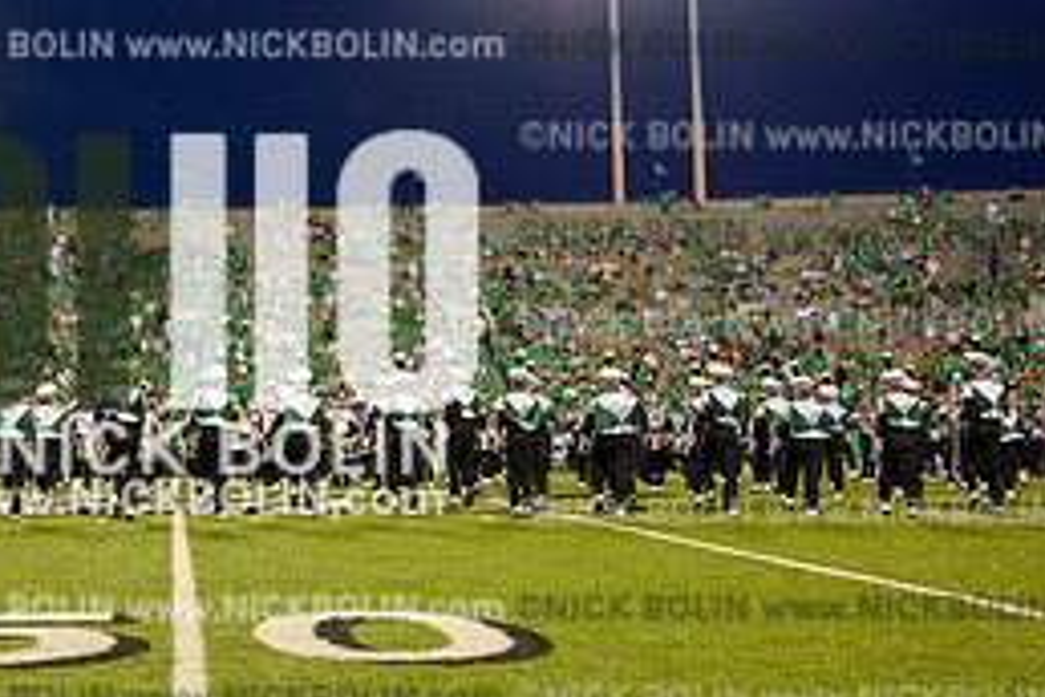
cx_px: 190
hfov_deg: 35.5
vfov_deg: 25.1
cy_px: 324
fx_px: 1567
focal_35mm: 54
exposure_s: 1/200
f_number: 4
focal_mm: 24
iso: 2000
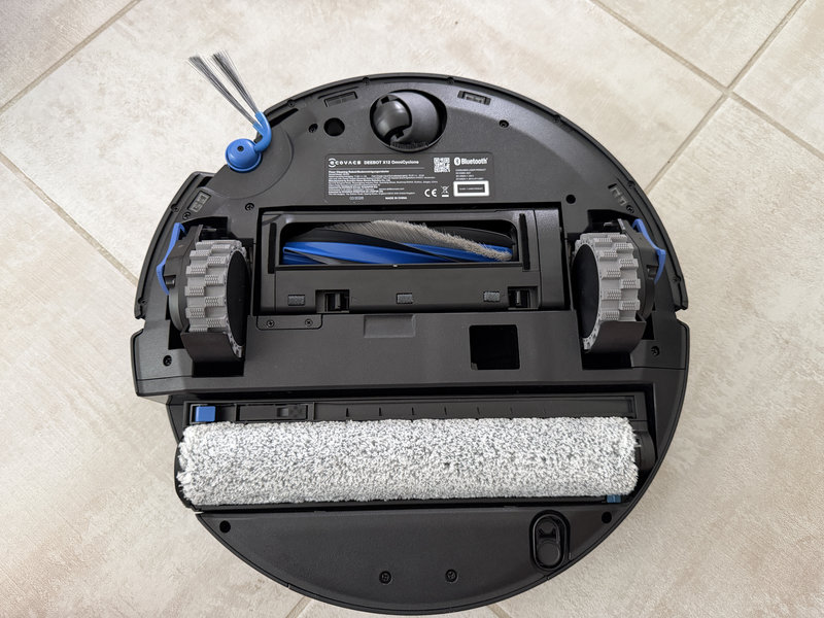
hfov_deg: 71.6
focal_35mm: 24
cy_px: 309
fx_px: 571
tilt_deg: -73.4
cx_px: 412
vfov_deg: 56.8
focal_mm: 6.76
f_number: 1.78
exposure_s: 1/60
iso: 500
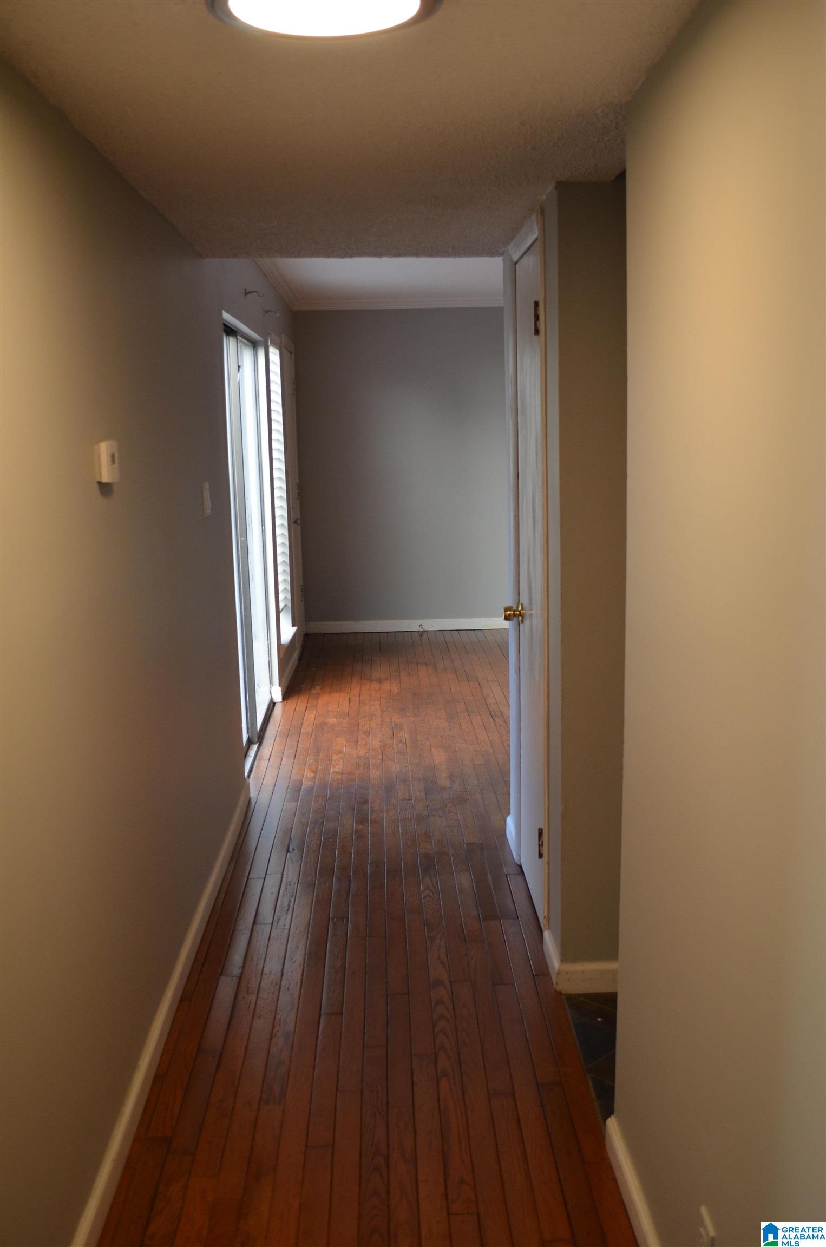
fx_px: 1245
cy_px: 624
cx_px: 413
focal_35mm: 36
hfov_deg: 36.7
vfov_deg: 53.2
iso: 560
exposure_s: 1/60
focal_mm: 24
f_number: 4
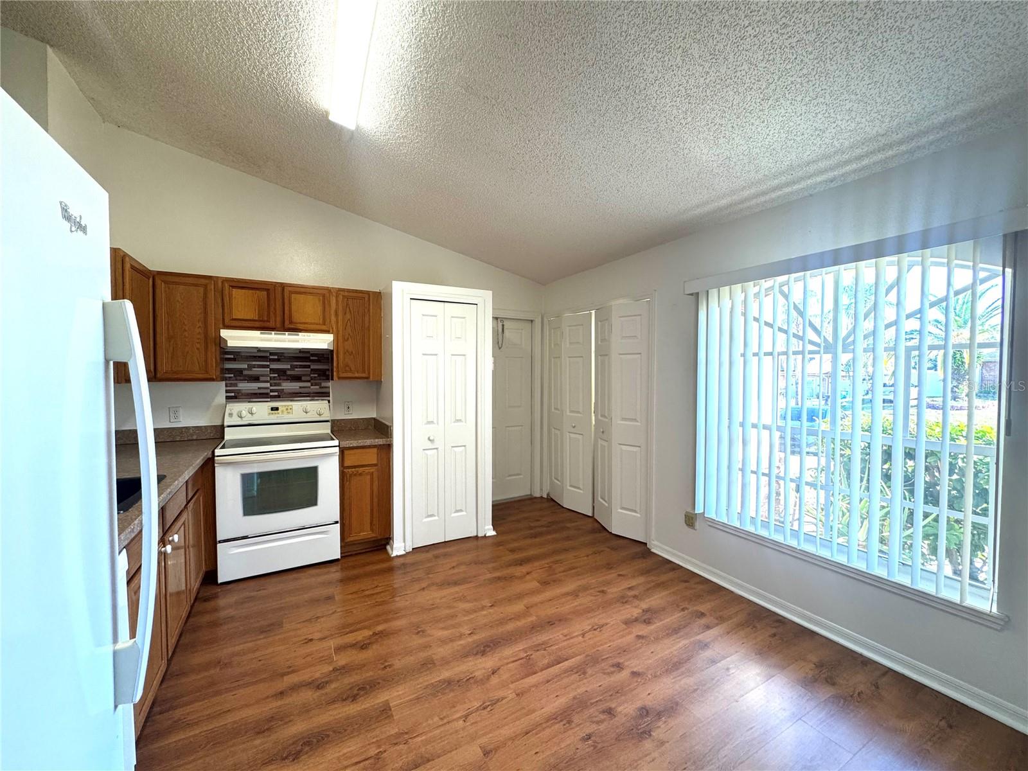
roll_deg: -0.1
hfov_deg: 102.1
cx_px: 514
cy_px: 386
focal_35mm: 14
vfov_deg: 85.7
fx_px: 416
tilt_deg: -2.2
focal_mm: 2.22
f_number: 2.2
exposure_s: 1/120
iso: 200
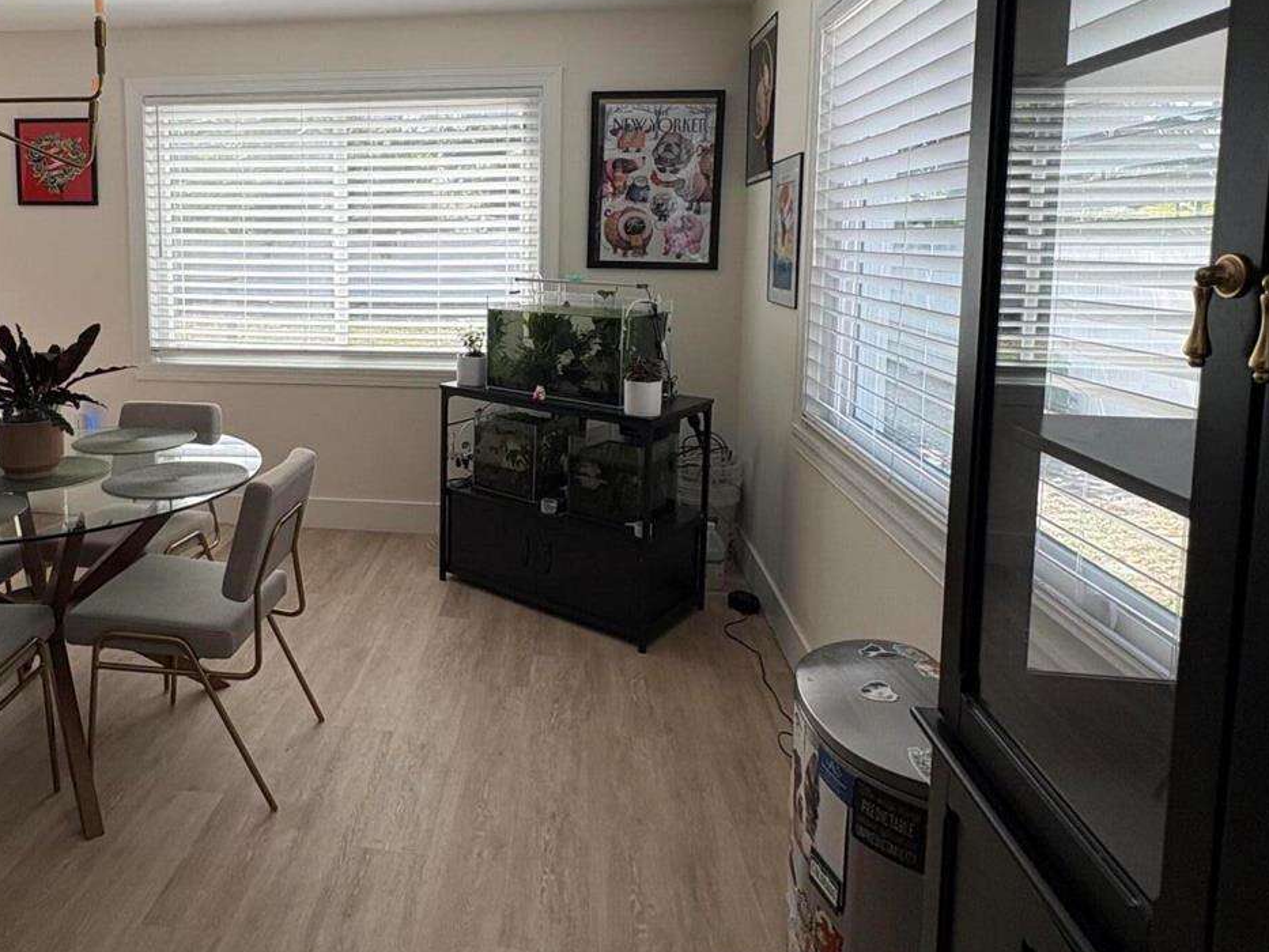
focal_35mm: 24
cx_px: 450
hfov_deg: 70.0
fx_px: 880
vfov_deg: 55.7
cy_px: 322
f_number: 2.2
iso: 40
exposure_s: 1/272
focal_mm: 2.22
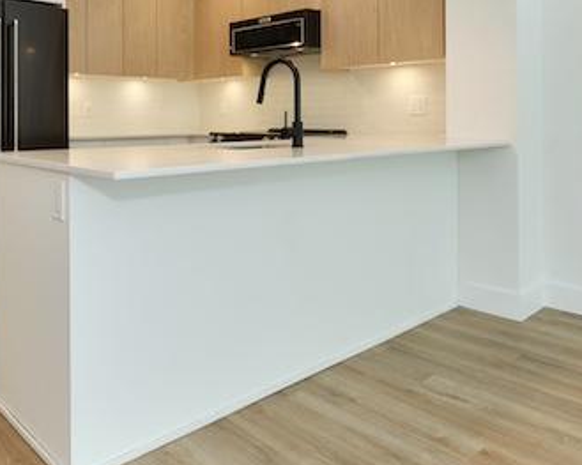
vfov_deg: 47.1
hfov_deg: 57.7
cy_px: 128
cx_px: 202
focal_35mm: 30
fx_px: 517
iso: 200
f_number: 8
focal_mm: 10
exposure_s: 1/8
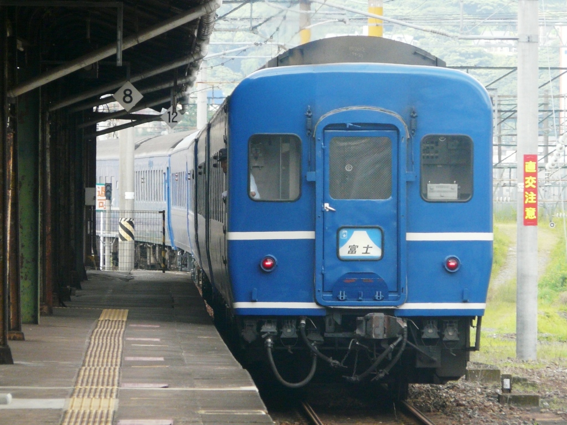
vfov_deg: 5.3
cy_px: 212
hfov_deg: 7.1
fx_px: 4586
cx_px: 284
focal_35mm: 280
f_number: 4
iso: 200
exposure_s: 1/320
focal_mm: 45.9
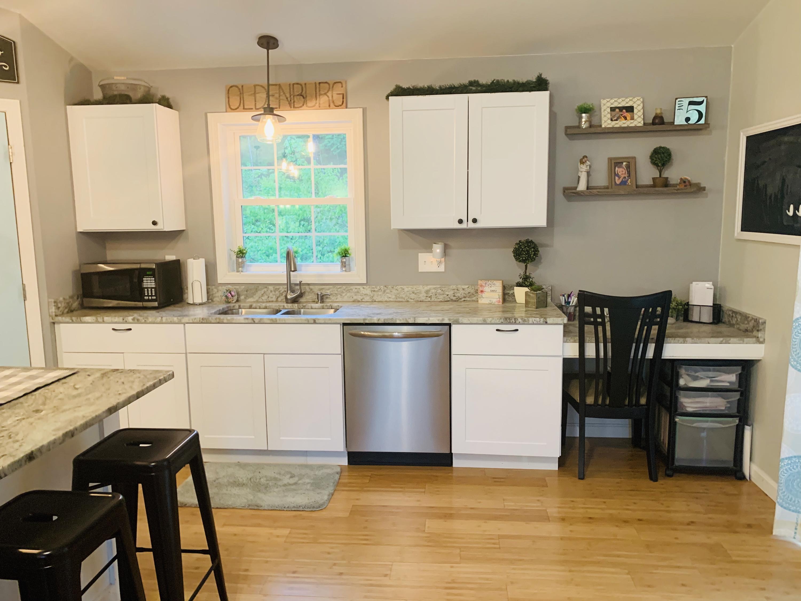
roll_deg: +0.2
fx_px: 602
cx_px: 400
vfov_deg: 53.1
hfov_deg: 67.3
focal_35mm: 26
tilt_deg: -7.3
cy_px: 300
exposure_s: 1/60
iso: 320
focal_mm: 4.25
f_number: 1.8
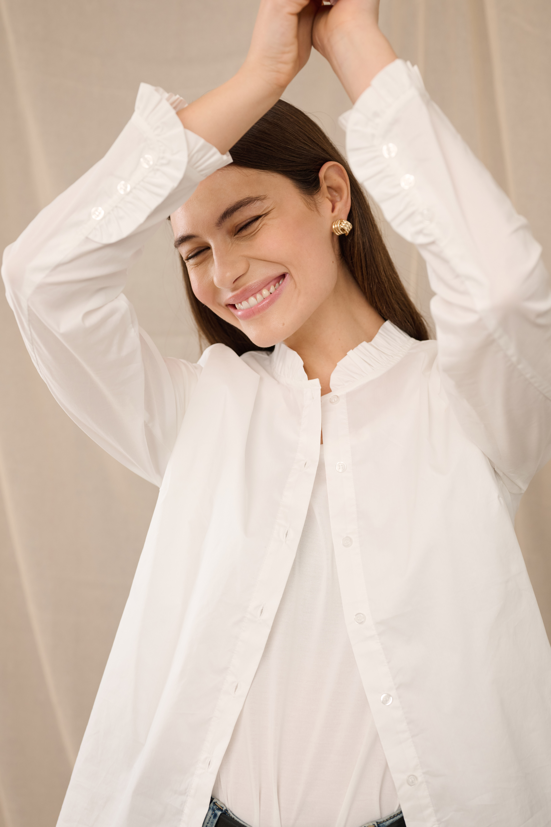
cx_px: 276
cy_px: 414
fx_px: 1148
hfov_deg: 27.0
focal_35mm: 50
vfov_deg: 39.6
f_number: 4
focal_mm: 50
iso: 640
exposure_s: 1/200
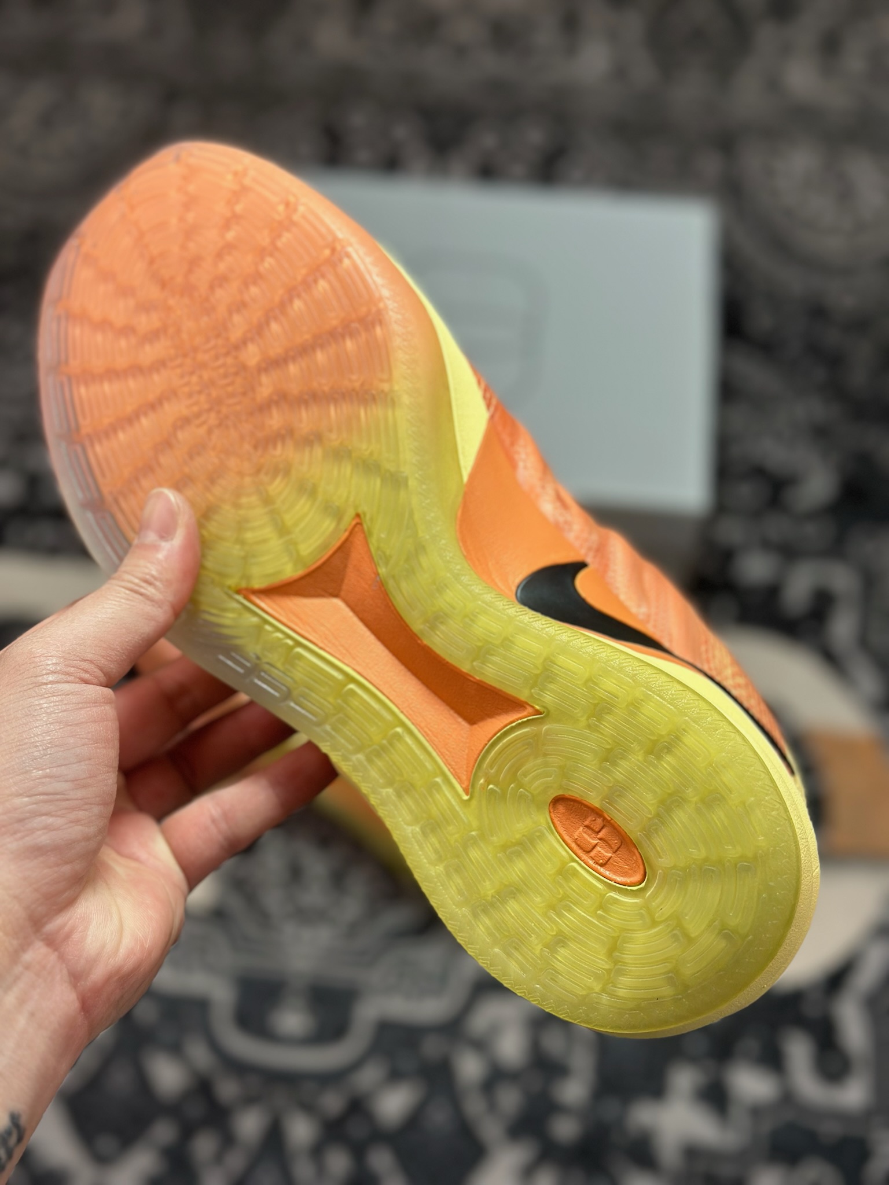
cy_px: 592
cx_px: 444
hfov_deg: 30.3
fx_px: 1644
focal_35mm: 48
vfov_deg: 39.7
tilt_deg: -56.5
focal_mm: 6.86
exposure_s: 1/962
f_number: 1.78
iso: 80
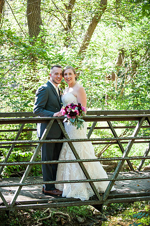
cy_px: 113
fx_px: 489
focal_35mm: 78
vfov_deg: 26.0
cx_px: 75
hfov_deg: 17.5
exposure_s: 1/320
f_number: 2.8
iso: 400
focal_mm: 78
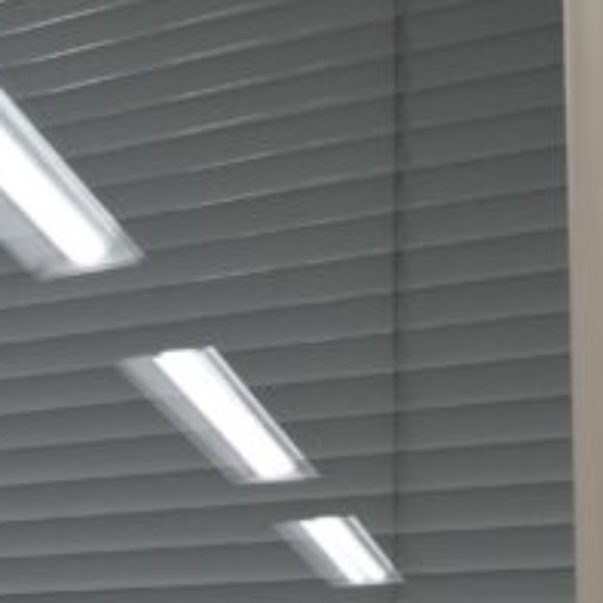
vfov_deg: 19.9
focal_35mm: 83
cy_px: 676
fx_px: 1636
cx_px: -484
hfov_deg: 17.1
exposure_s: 1/80
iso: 320
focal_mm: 7.6
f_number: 4
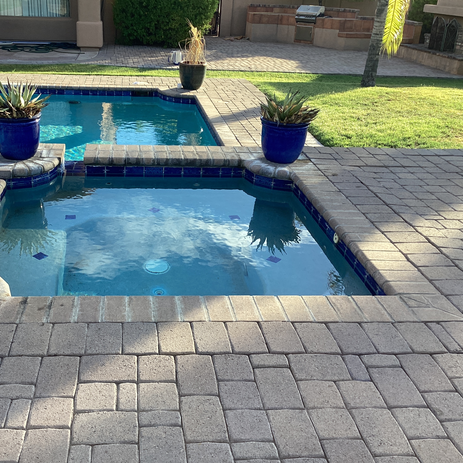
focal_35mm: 37
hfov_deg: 44.4
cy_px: 231
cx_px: 159
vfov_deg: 44.9
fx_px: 560
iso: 25
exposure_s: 1/208
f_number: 2.4
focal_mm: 3.3
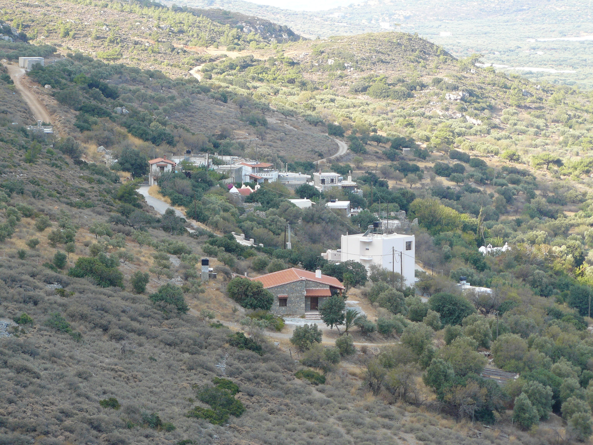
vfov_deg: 10.3
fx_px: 2467
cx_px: 296
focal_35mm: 144
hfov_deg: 13.7
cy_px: 222
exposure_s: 1/160
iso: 100
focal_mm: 24.1
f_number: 4
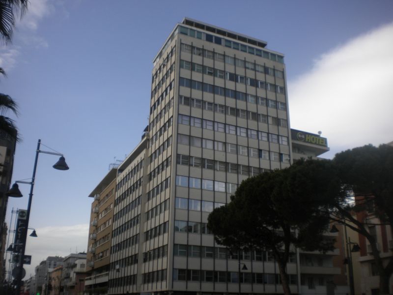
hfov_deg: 52.6
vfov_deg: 40.7
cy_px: 148
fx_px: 397
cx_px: 196
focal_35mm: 35
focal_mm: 6.3
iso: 80
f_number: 4.6
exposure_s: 1/536
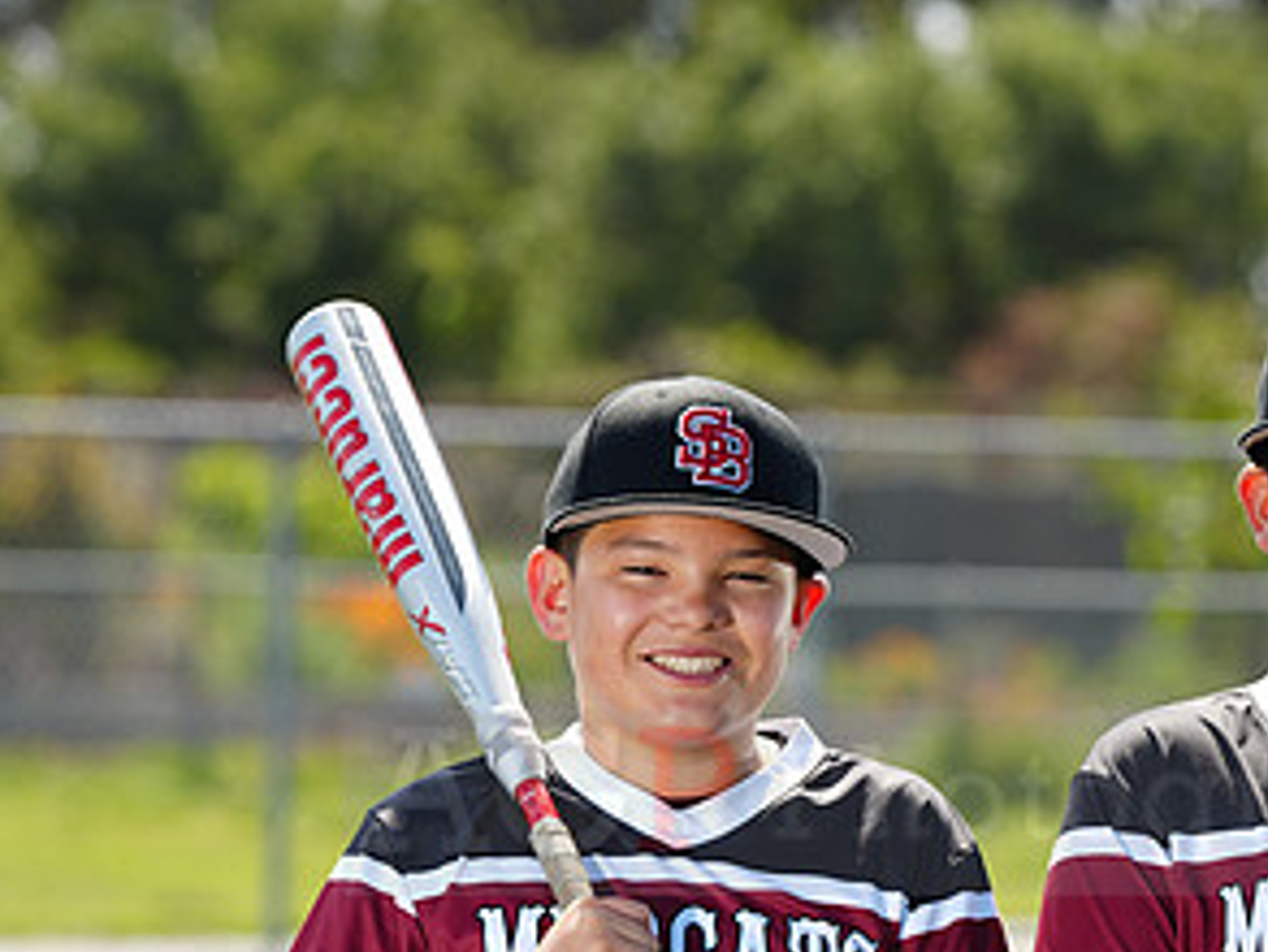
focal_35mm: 274
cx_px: 1069
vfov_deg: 5.4
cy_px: 768
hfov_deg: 7.2
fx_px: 10041
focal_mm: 144
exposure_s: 1/250
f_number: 4.5
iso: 64
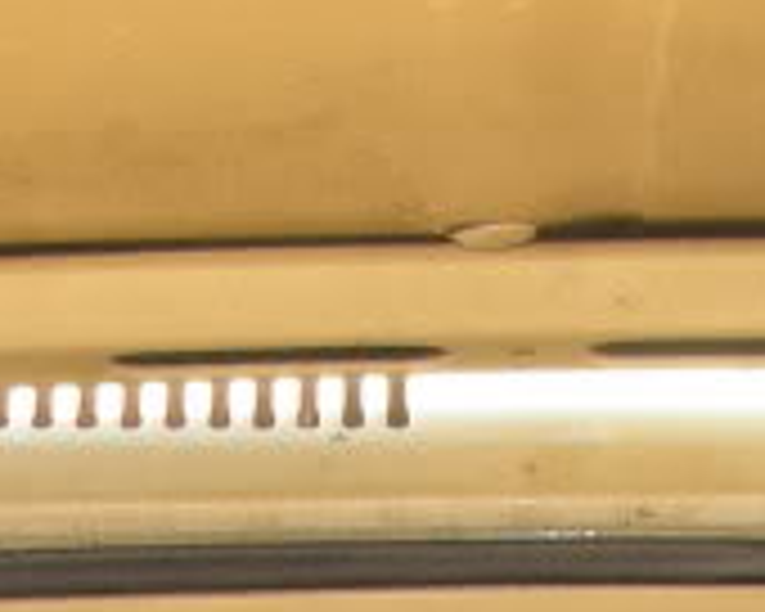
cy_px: 1570
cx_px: 500
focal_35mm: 206
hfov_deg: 9.4
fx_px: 4664
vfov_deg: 7.0
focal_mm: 5.8
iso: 50
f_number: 3
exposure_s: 1/50
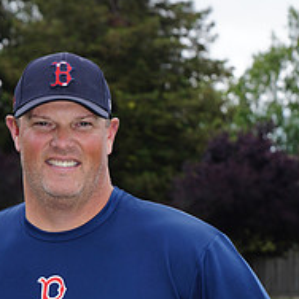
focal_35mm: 286
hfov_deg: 6.1
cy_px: 356
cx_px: 20
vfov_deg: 6.1
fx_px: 2795
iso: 200
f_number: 9
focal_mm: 109
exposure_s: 1/200
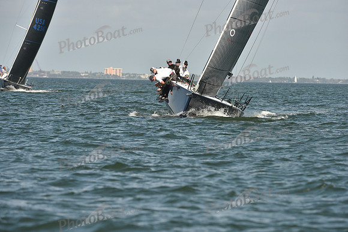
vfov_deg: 3.4
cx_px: 174
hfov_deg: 5.2
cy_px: 116
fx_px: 3867
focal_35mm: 400
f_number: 8
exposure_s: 1/1250
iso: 400
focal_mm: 400
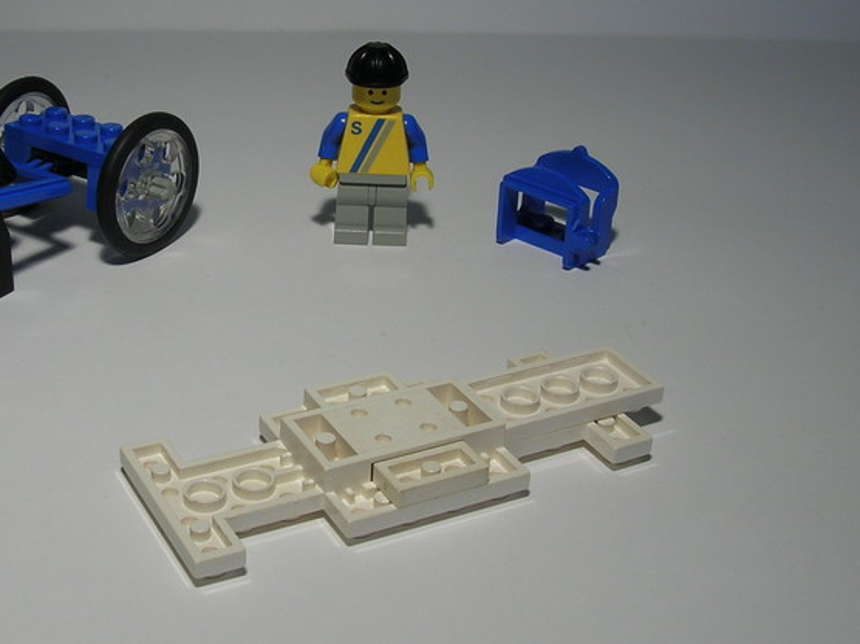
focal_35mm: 55
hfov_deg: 34.8
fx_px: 1365
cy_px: 247
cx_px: 317
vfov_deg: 26.4
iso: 50
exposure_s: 1/26.2
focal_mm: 5.7
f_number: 4.9
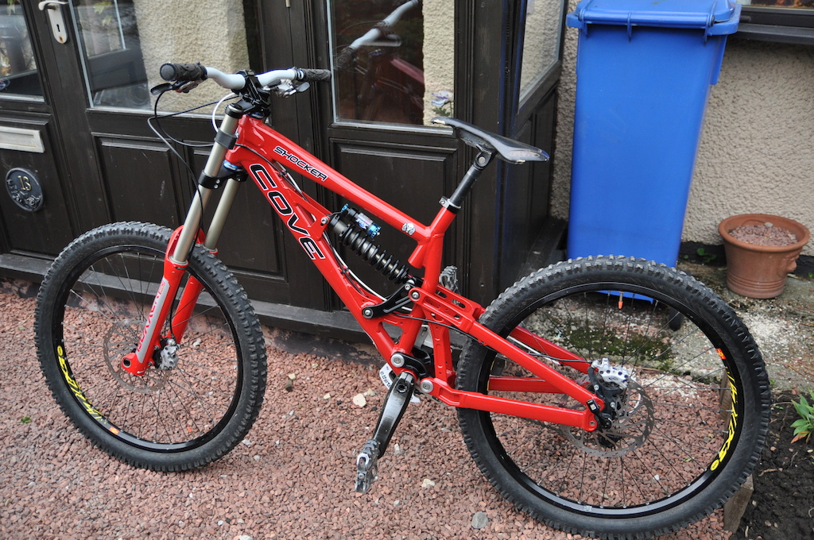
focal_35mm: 33
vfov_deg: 39.9
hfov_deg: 57.3
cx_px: 407
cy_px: 270
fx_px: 745
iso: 500
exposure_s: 1/40
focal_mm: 22
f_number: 3.2
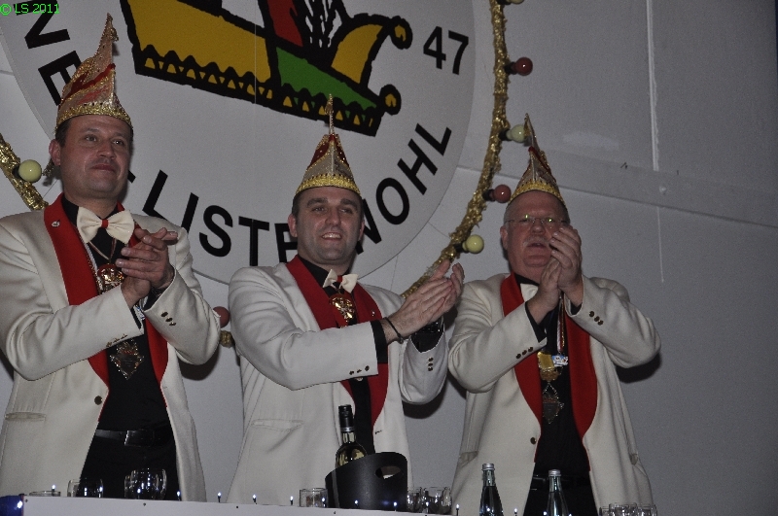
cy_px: 258
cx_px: 389
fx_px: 2266
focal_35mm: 105
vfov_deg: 13.0
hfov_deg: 19.5
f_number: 5.3
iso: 400
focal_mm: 70
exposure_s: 1/60
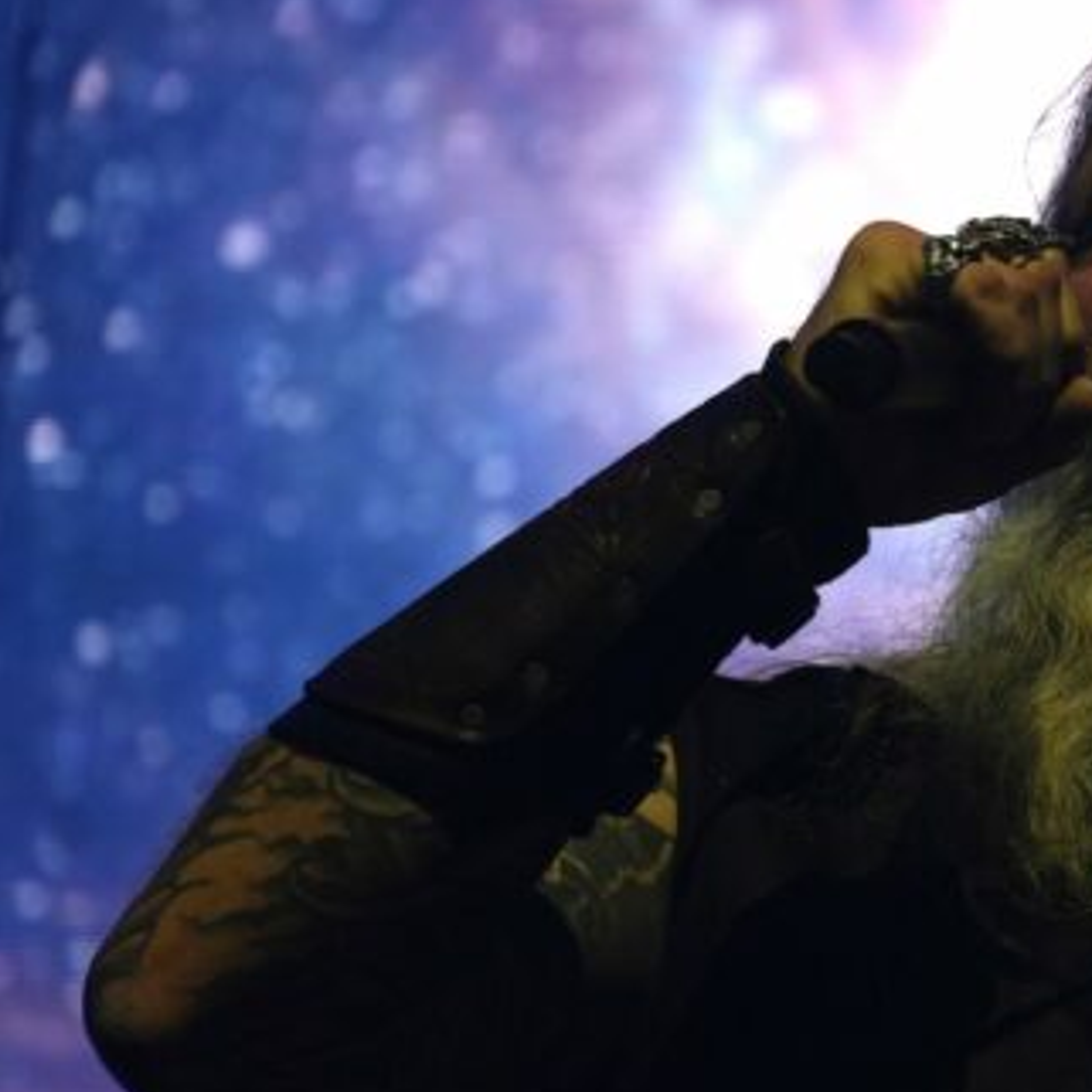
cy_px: 572
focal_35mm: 403
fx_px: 14383
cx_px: 1248
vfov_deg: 4.3
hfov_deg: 4.3
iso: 500
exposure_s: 1/250
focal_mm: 132
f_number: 5.6
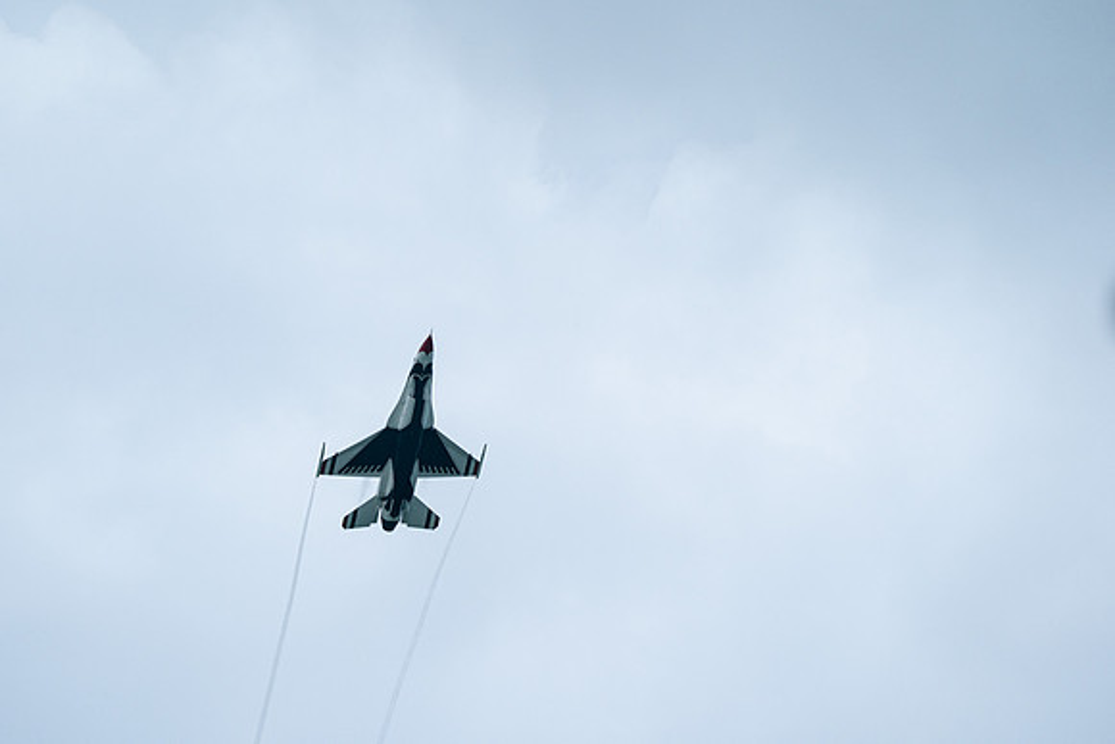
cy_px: 372
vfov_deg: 3.4
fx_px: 12391
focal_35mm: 400
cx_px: 558
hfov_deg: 5.2
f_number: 14
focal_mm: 400
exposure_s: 1/1250
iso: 640
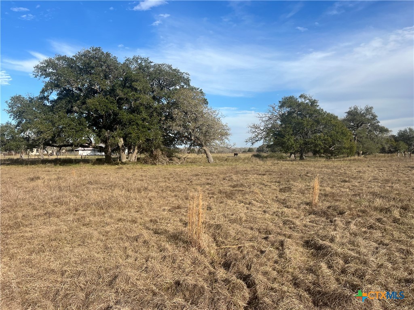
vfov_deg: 53.1
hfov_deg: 67.3
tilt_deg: -0.5
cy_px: 155
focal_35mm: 26
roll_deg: +0.1
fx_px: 311
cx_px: 207
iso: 50
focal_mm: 5.1
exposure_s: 1/2825
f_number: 1.6
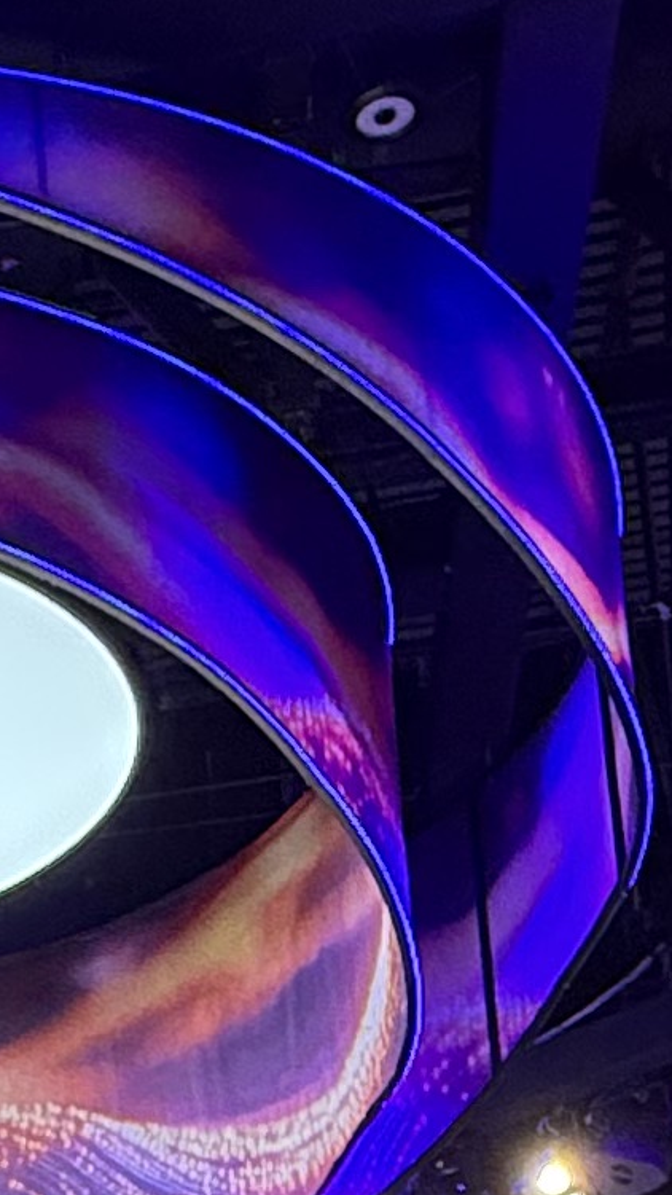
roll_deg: +1.6
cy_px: 1404
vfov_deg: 23.8
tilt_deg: +14.1
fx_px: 2597
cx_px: -280
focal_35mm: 82
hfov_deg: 14.0
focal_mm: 2.22
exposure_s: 1/71
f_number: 2.2
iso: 320
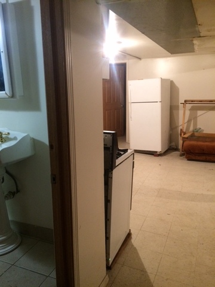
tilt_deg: -15.1
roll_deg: +1.1
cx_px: 108
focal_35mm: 29
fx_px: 240
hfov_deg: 48.2
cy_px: 144
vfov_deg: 61.7
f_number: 2.2
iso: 250
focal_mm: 4.15
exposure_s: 1/24
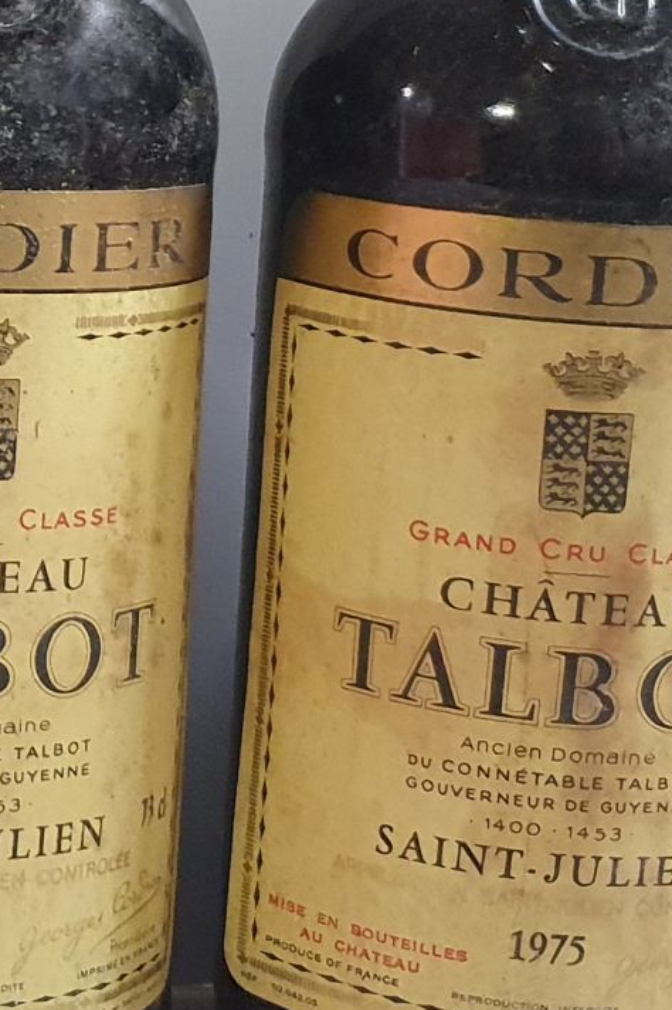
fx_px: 2662
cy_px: 225
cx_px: -98
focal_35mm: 95
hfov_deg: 14.0
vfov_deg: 21.2
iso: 500
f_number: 1.5
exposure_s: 1/50
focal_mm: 4.32
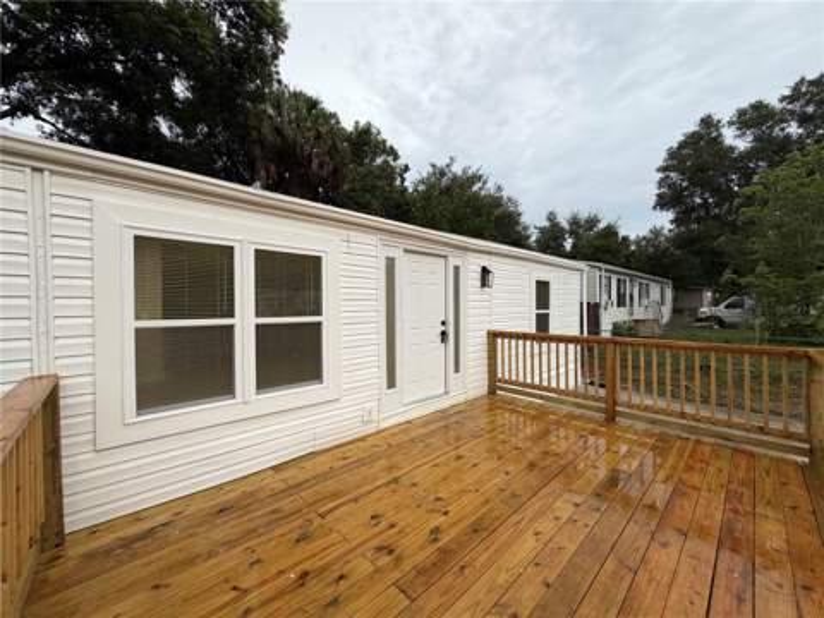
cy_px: 309
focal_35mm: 14
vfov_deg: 85.7
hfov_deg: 102.1
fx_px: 333
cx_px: 412
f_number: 2.2
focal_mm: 2.22
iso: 200
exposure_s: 1/121
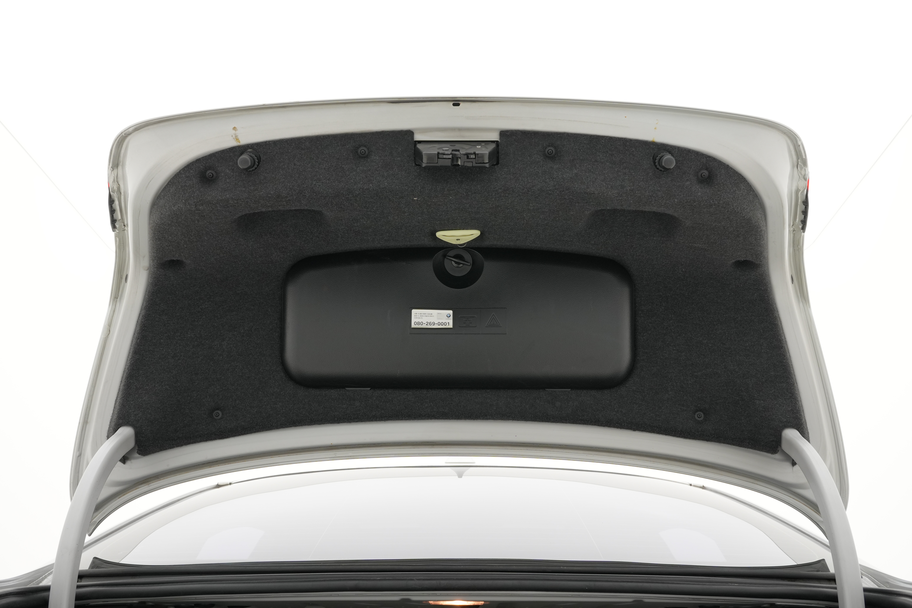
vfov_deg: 39.8
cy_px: 304
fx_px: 840
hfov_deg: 57.0
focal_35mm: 33
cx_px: 456
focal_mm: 22.1
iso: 400
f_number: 7.1
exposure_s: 1/50
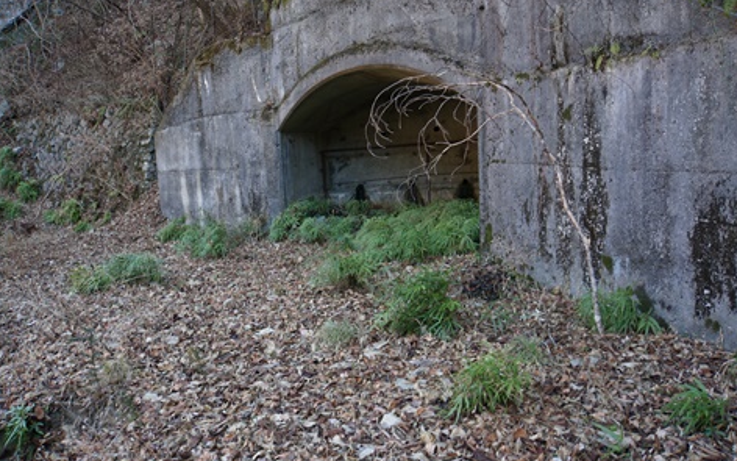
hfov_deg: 62.7
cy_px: 230
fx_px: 605
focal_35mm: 30
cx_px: 364
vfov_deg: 41.7
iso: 320
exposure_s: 1/100
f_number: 4
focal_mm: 19.4
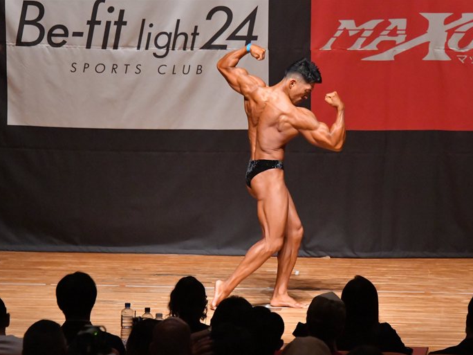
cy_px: 178
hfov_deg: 8.1
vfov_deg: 6.1
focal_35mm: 245
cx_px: 259
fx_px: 3348
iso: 12800
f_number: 5.6
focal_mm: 150
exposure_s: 1/400
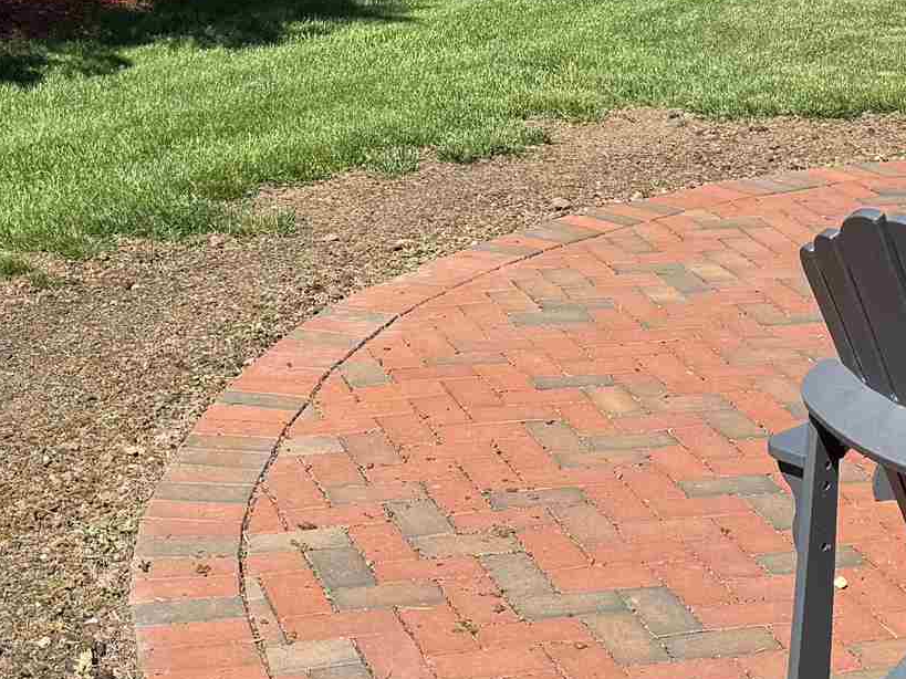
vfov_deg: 16.1
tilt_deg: -8.9
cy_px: 3
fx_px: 2355
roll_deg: -1.6
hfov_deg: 21.8
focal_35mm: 90
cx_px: 472
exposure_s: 1/2907
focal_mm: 6.76
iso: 80
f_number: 1.78
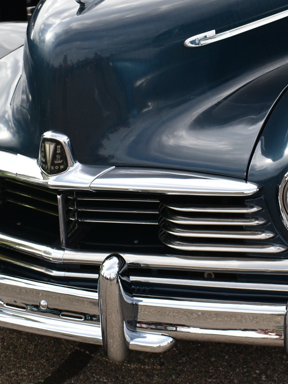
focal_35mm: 82
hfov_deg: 18.0
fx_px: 910
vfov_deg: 23.6
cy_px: 100
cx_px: 188
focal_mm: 22
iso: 160
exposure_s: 1/320
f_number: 5
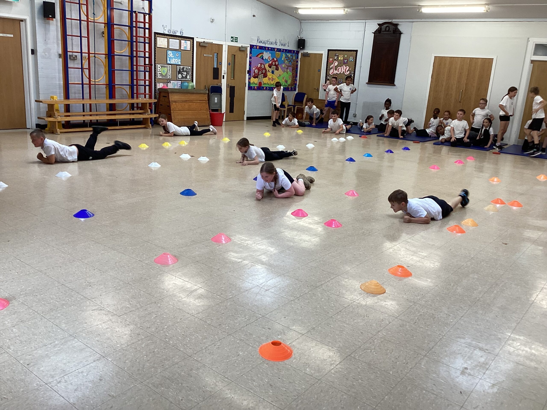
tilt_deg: -15.3
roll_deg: -2.3
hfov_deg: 58.4
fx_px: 490
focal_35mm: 31
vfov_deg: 45.4
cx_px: 274
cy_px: 205
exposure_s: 1/50
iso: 50
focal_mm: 3.3
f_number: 2.4
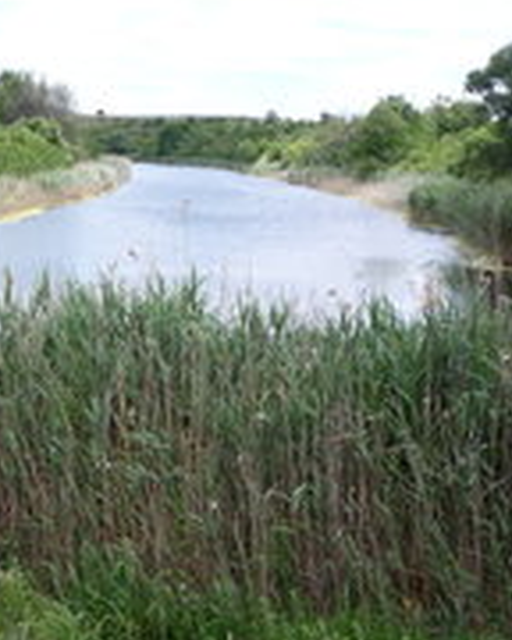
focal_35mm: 65
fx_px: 1231
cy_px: 420
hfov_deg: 22.8
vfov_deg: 29.0
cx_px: 32
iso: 100
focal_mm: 5.2
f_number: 4
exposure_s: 1/320
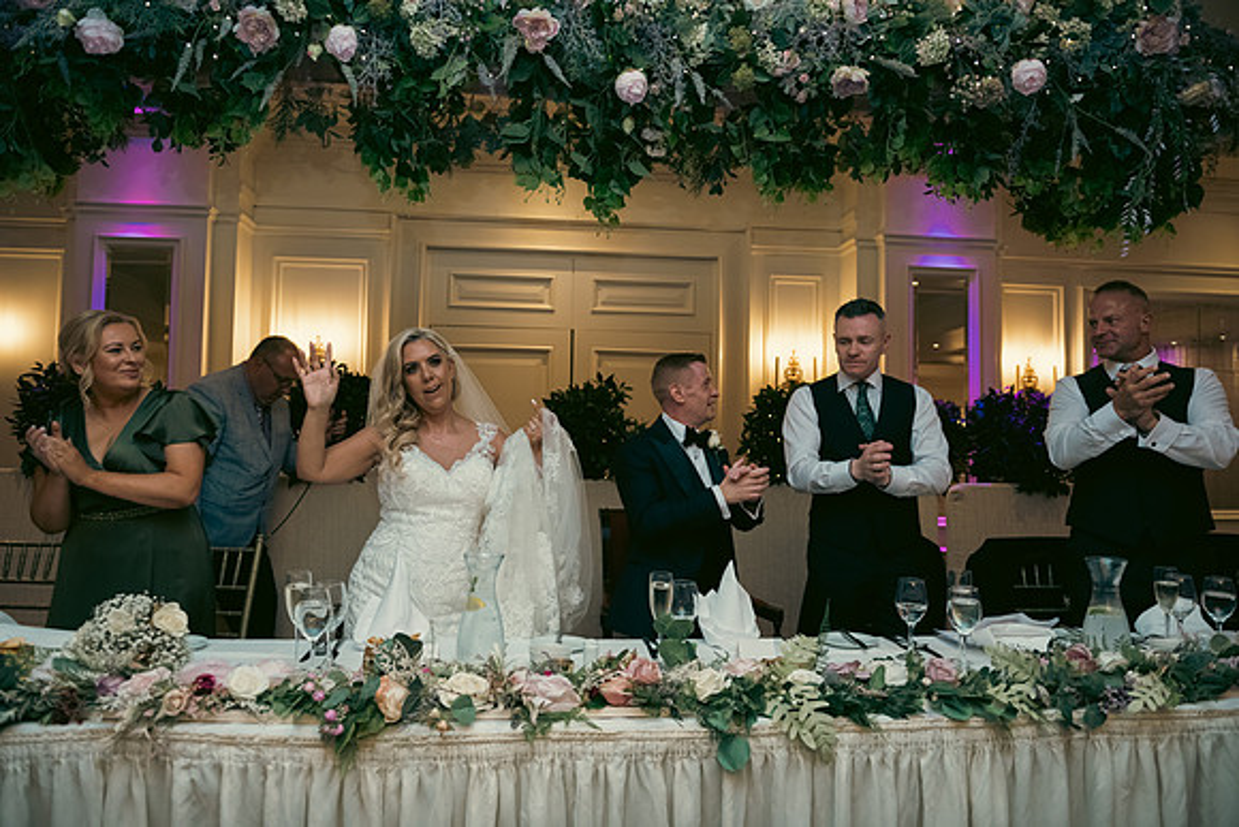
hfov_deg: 73.7
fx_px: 826
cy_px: 414
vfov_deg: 53.2
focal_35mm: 24
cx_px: 620
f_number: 3.5
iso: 800
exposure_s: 1/160
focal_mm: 24
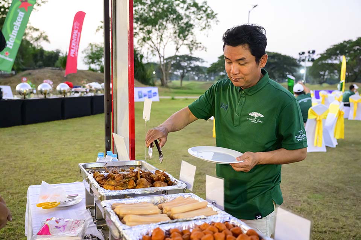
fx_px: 361
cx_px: 180
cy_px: 120
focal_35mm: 36
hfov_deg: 53.1
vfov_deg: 36.9
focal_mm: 36
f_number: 4
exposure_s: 1/250
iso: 12800
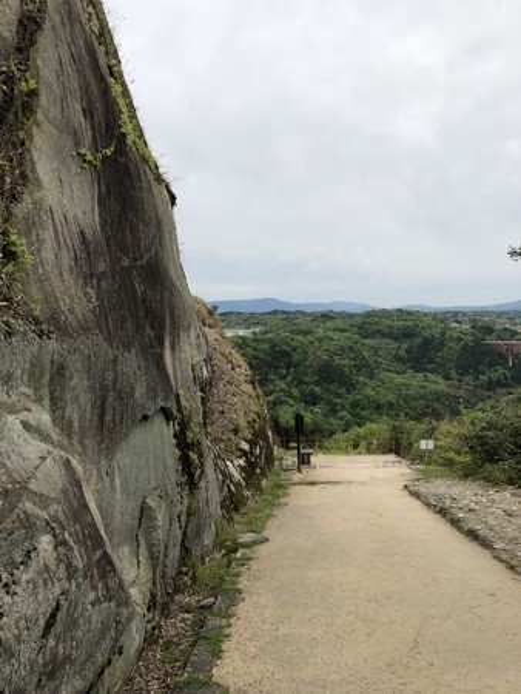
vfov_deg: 63.4
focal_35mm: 28
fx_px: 561
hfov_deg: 49.8
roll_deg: +2.1
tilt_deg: -3.9
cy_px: 347
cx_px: 260
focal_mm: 3.99
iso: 20
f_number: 1.8
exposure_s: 1/2183
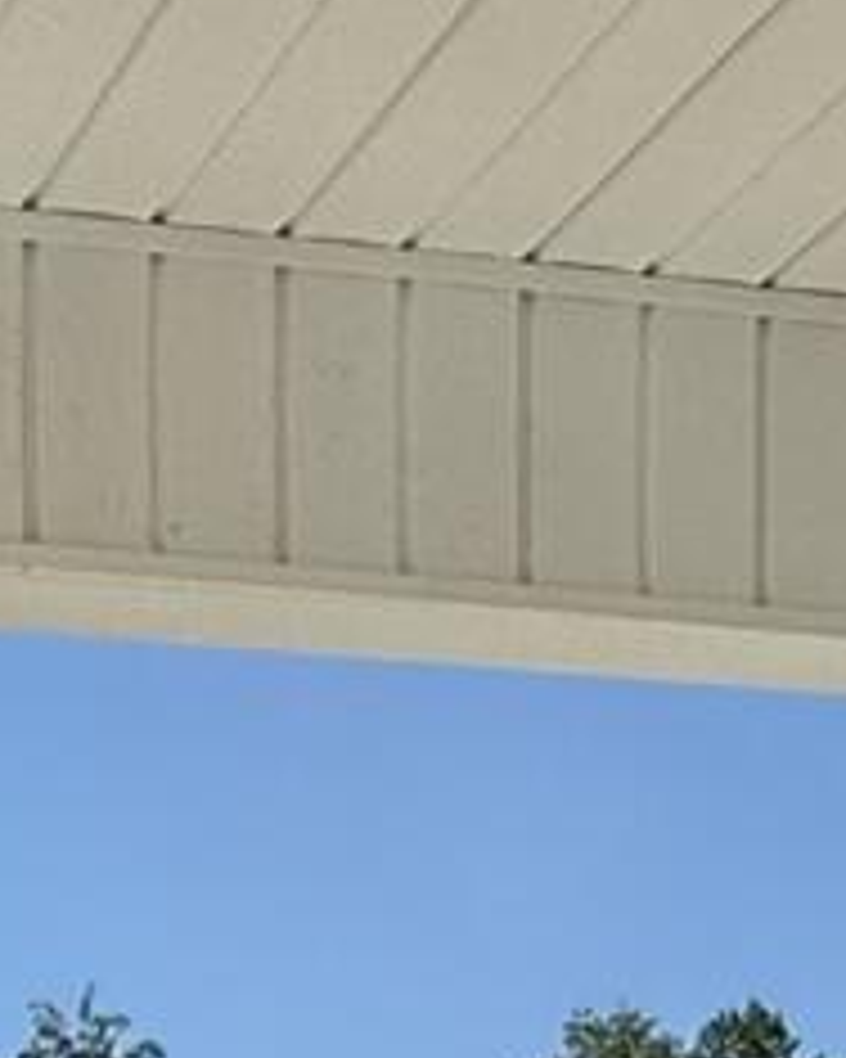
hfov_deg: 12.8
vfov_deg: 14.0
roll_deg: +0.2
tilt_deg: -4.0
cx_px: 22
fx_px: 3724
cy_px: 2017
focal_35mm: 119
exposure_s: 1/2841
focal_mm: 2.22
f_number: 2.2
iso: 50
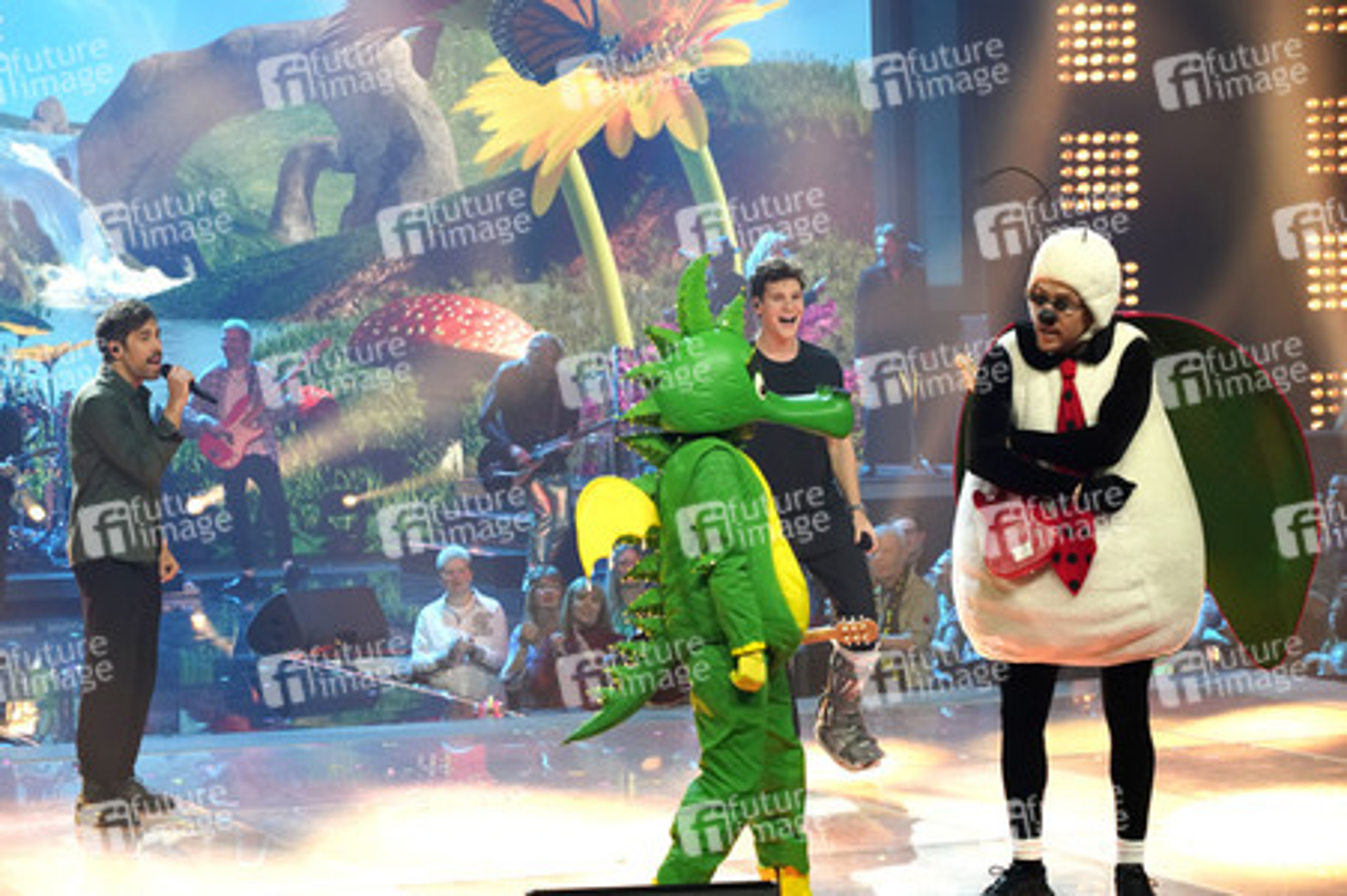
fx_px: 3253
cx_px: 674
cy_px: 448
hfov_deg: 23.4
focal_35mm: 87
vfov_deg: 15.7
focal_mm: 87
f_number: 5.6
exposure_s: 1/160
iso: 3200
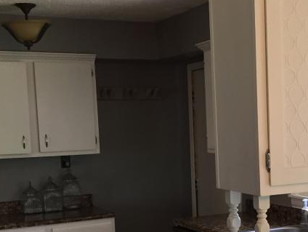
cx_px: 249
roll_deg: -0.2
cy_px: 179
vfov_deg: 20.9
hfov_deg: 27.2
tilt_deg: -6.3
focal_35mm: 70
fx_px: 624
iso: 50
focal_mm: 4.15
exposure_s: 1/30
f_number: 2.2
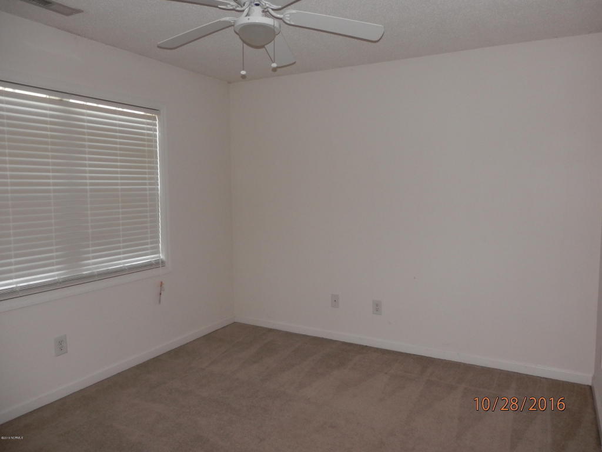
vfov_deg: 54.9
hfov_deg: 69.4
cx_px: 301
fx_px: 435
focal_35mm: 25
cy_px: 226
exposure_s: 1/30
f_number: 3
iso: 100
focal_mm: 4.5
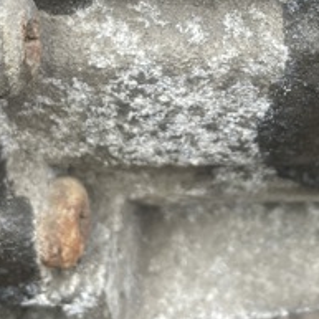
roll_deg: -6.9
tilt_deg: -30.0
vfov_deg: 22.0
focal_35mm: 76
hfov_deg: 22.7
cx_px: 203
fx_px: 792
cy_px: 9
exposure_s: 1/121
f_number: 1.6
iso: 32
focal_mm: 4.2
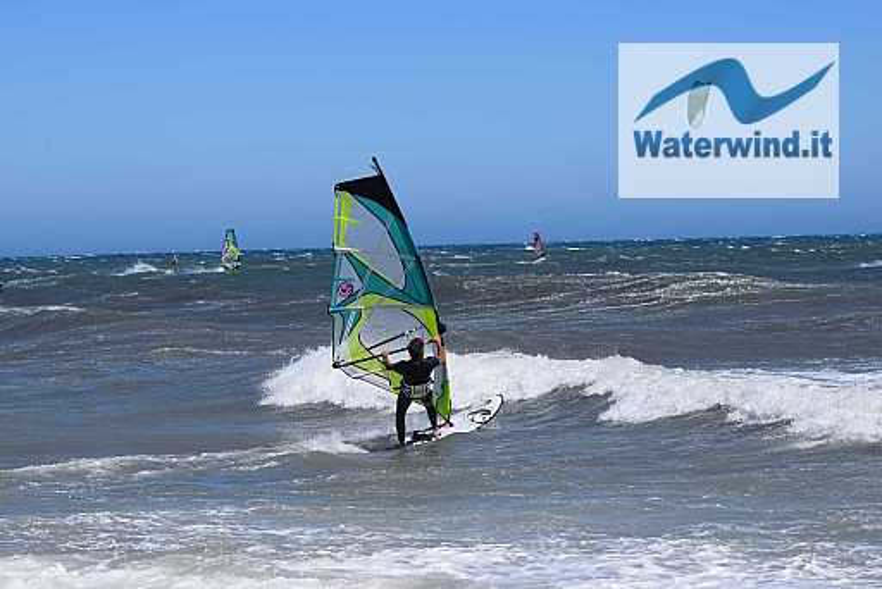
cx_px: 441
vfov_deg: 13.1
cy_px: 294
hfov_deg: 19.4
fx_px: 2574
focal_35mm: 105
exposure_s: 1/1000
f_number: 8
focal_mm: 70
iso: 200
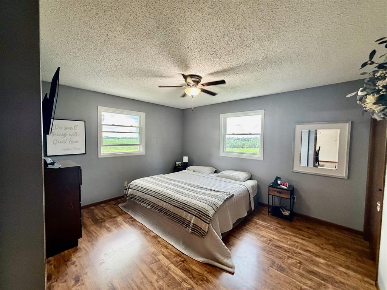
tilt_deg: -2.6
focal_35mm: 14
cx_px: 194
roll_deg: +0.0
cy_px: 145
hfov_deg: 102.1
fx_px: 157
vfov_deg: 85.7
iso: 320
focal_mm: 2.22
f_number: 2.2
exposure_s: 1/99
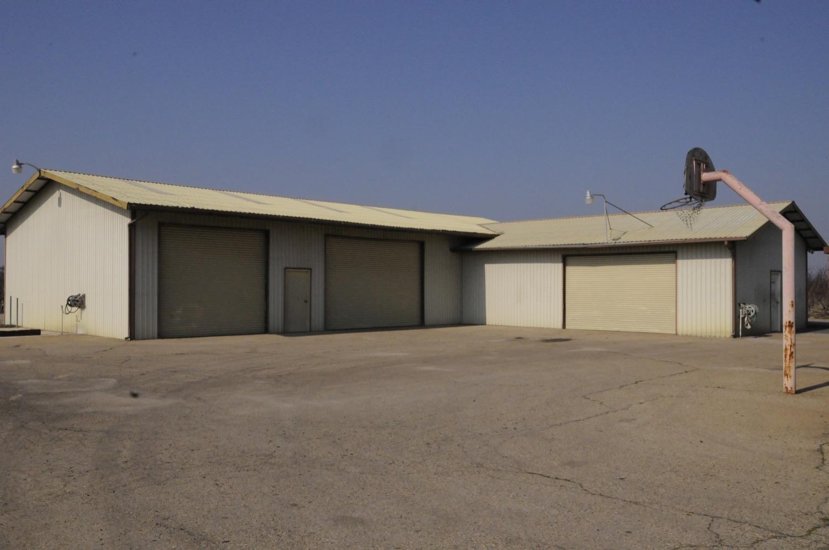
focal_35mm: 48
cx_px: 414
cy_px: 275
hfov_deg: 41.2
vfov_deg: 28.0
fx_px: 1104
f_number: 22
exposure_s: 1/2500
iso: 2000
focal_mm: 32
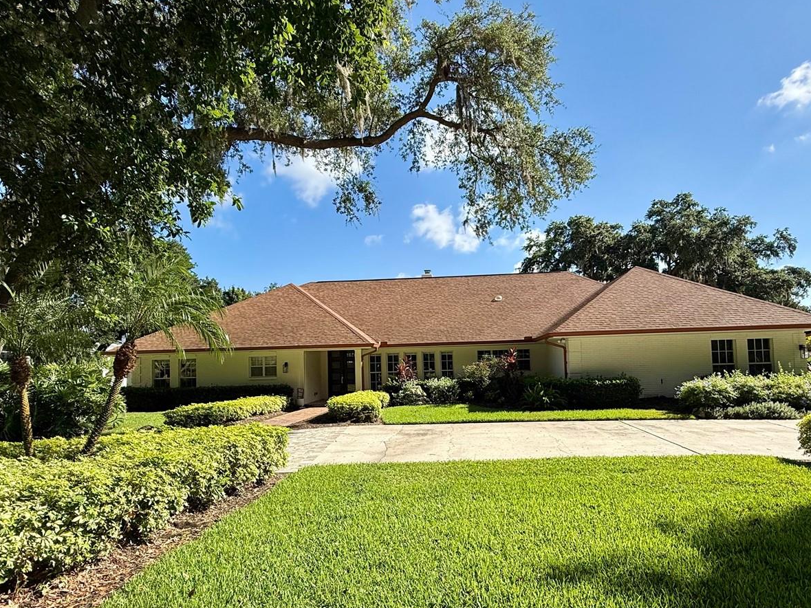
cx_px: 447
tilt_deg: +4.2
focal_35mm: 19
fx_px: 445
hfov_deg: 84.4
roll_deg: +2.3
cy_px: 344
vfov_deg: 68.4
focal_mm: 2.22
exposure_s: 1/1745
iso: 50
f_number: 2.2
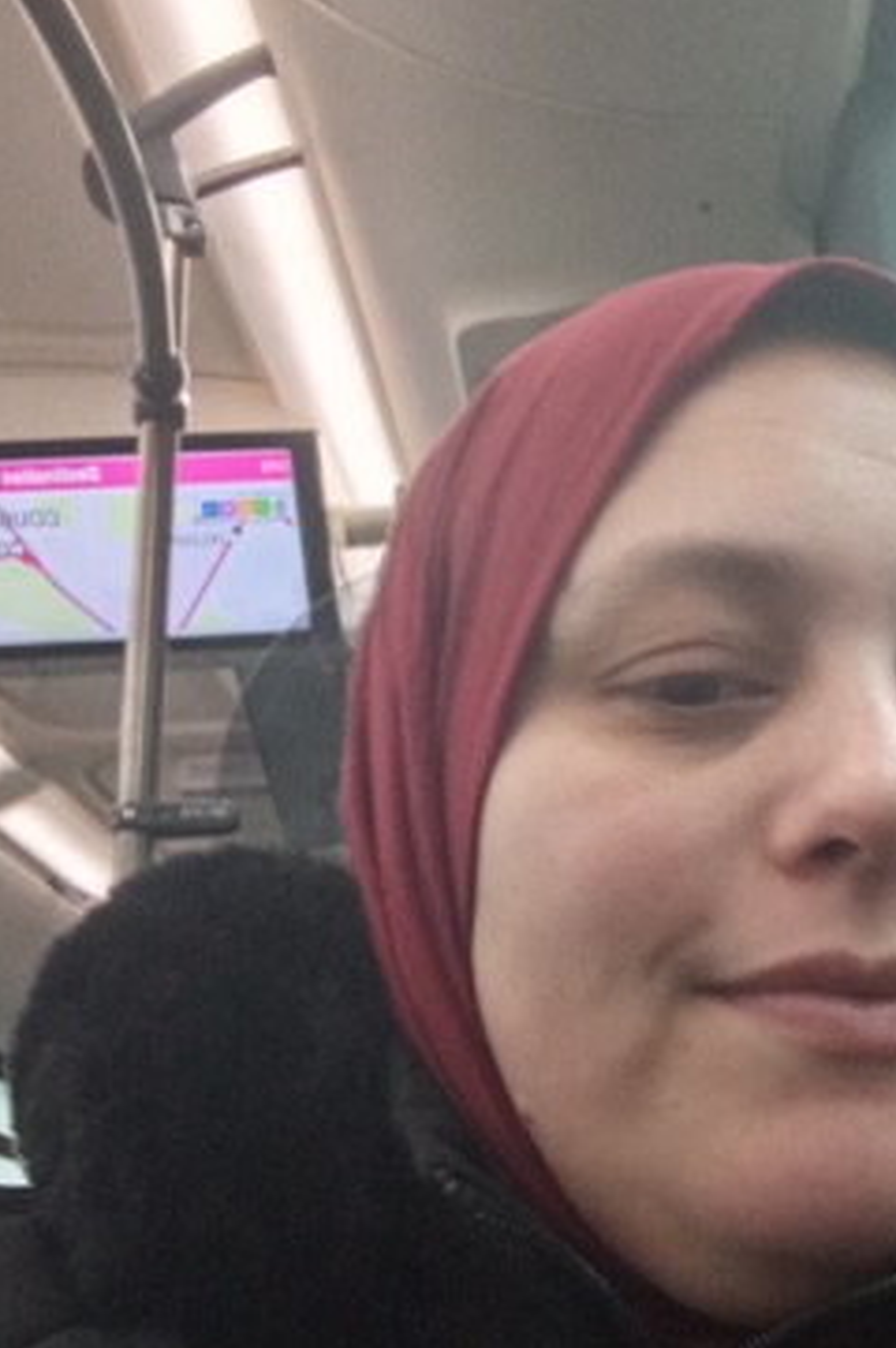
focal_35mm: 45
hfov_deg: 29.3
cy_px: 721
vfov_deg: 43.6
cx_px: 683
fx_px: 1683
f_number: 2
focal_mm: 2.78
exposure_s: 1/33.3
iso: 267
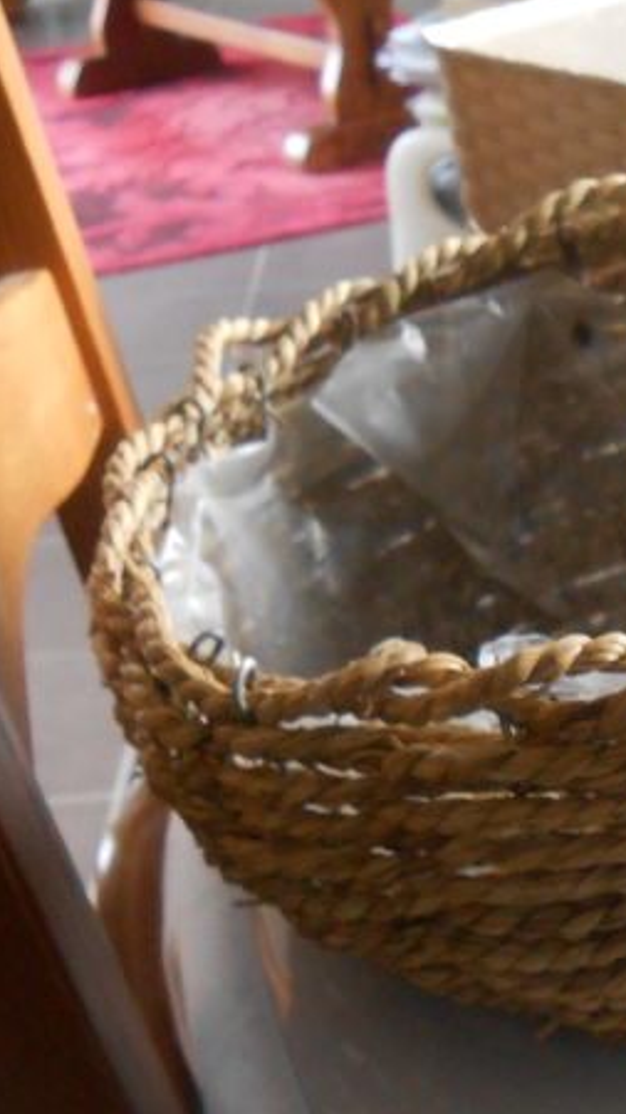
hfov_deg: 18.5
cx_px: 668
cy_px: 777
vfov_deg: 32.9
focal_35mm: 63
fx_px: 1860
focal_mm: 4.6
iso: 250
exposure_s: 1/30
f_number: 3.5
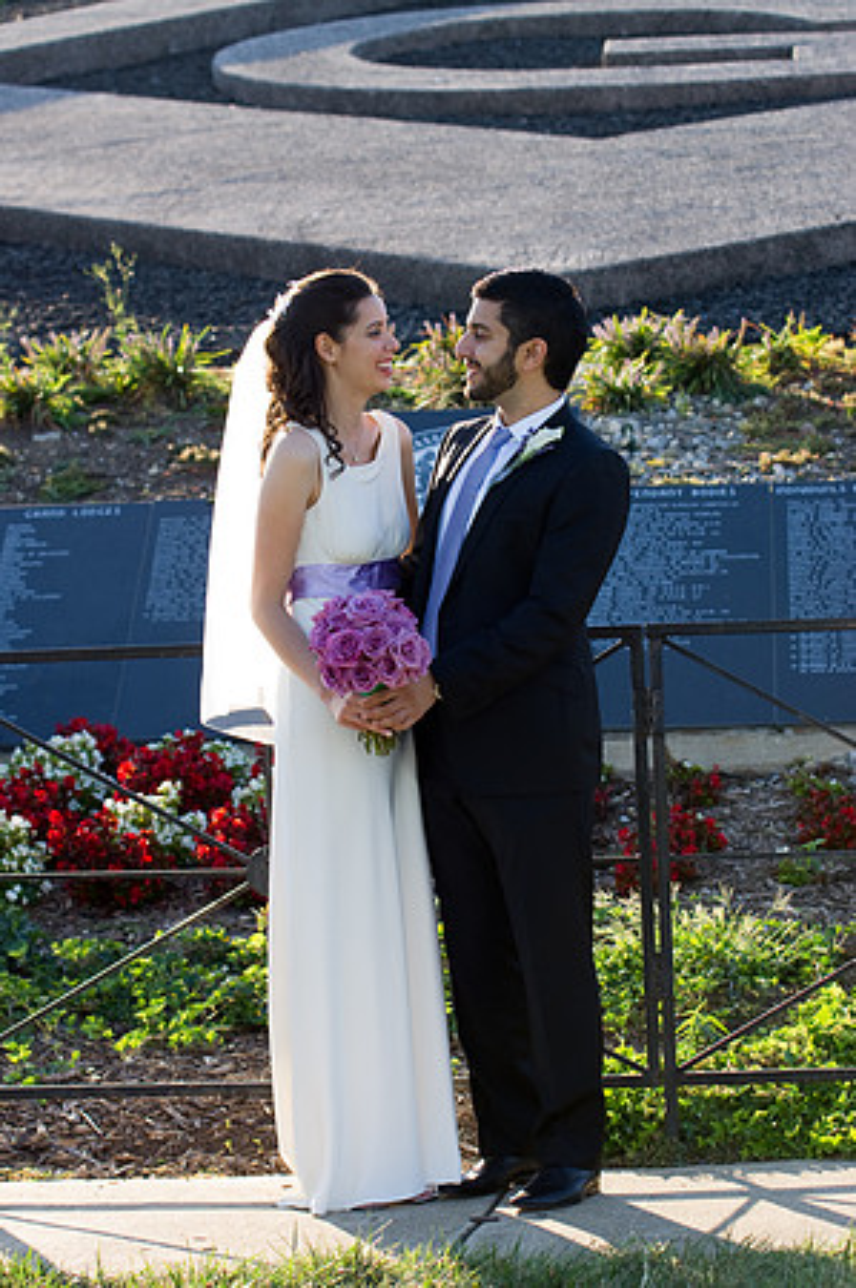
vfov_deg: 17.5
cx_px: 428
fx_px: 4182
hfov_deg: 11.7
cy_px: 644
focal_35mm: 117
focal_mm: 77.5
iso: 100
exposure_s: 1/180
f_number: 5
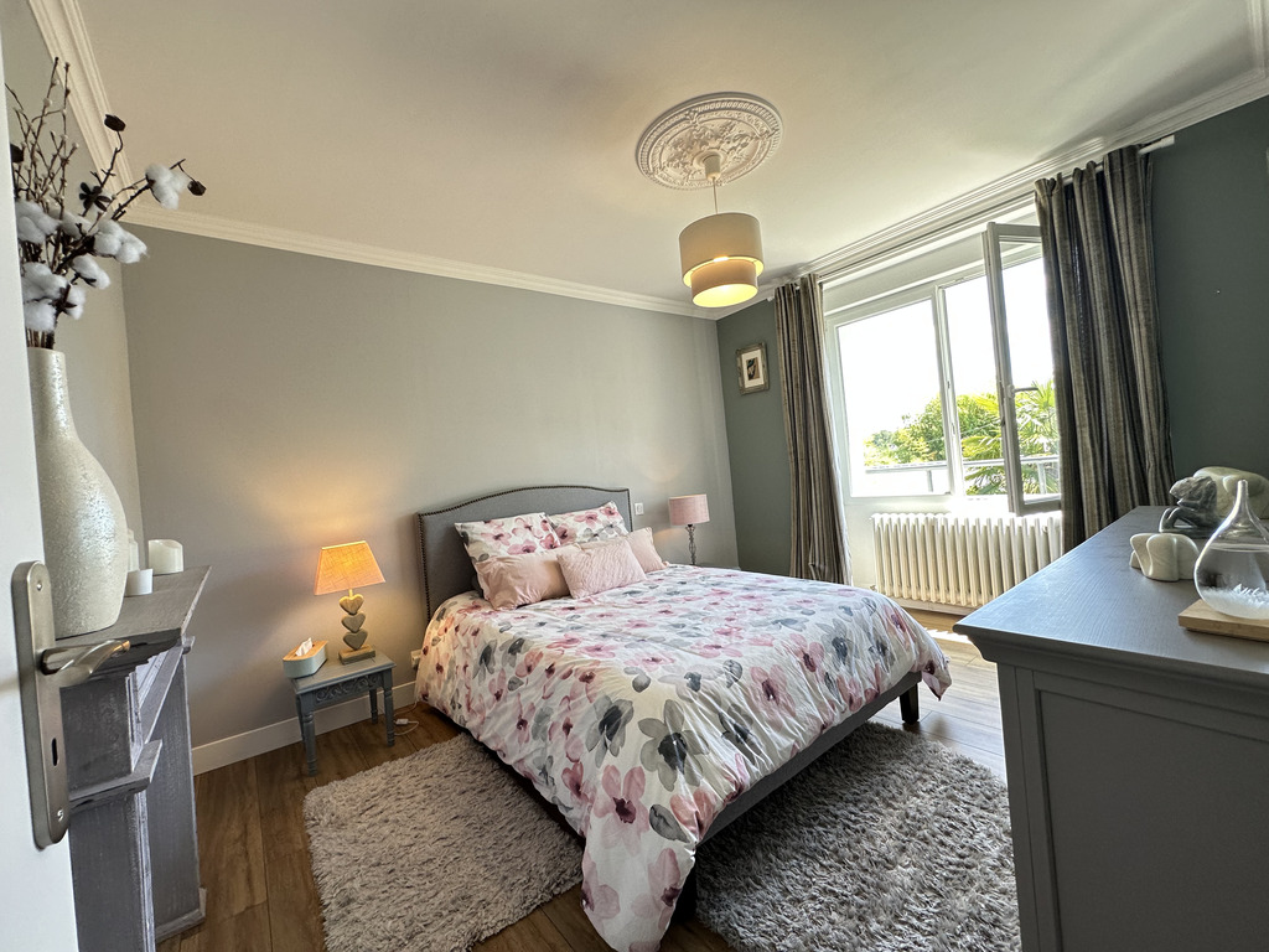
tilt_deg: +0.4
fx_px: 513
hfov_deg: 102.1
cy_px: 476
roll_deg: +4.7
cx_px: 634
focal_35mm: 14
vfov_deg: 85.7
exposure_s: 1/100
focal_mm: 2.22
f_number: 2.2
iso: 100
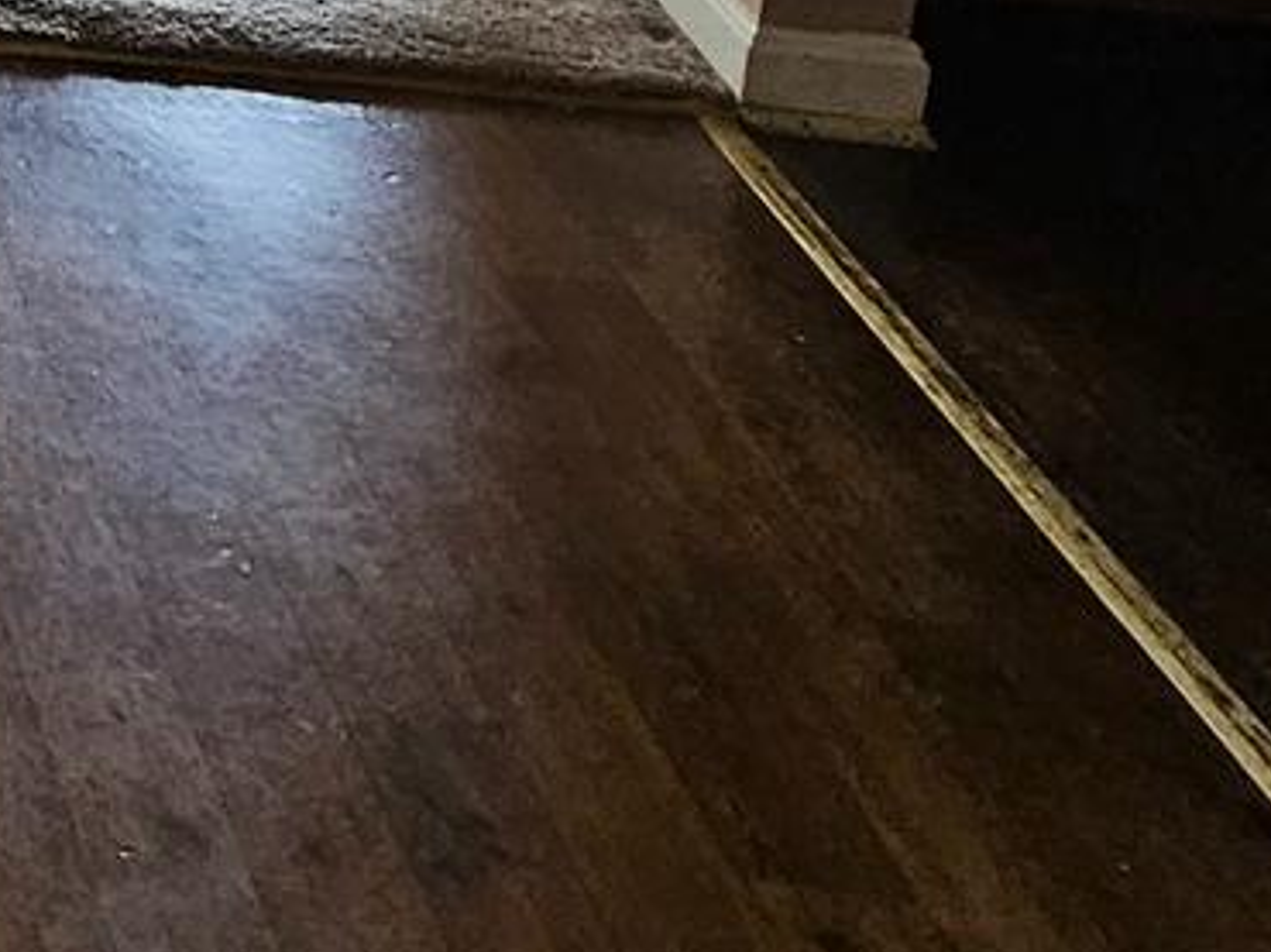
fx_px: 2642
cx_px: -1037
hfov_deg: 19.7
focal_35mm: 72
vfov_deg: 14.9
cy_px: -1169
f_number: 2.2
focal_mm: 2.2
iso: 125
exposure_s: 1/60
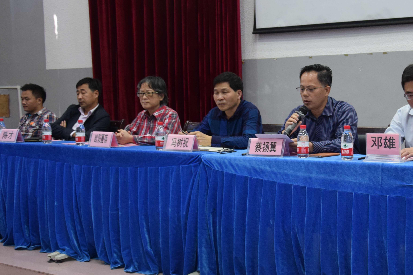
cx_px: 330
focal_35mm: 61
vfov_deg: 22.3
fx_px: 700
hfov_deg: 32.0
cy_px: 152
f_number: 3.8
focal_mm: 24
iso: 1400
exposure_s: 1/60
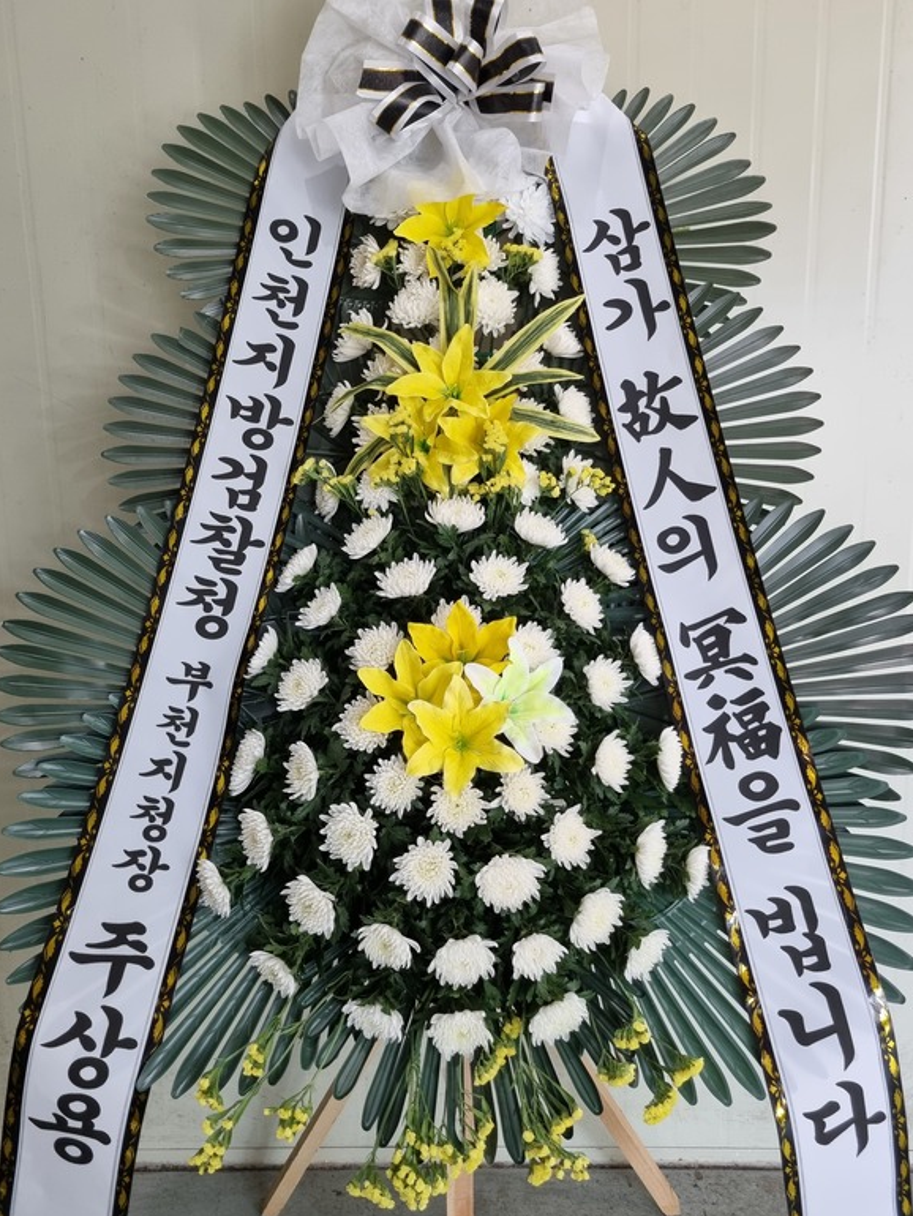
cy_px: 594
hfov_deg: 51.4
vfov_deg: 65.3
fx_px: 949
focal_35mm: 27
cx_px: 464
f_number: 1.8
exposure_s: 1/120
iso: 200
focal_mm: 5.4
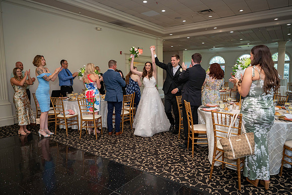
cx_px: 146
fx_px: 195
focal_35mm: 24
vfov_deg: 53.1
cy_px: 98
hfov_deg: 73.8
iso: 800
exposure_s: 1/100
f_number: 3.5
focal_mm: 24
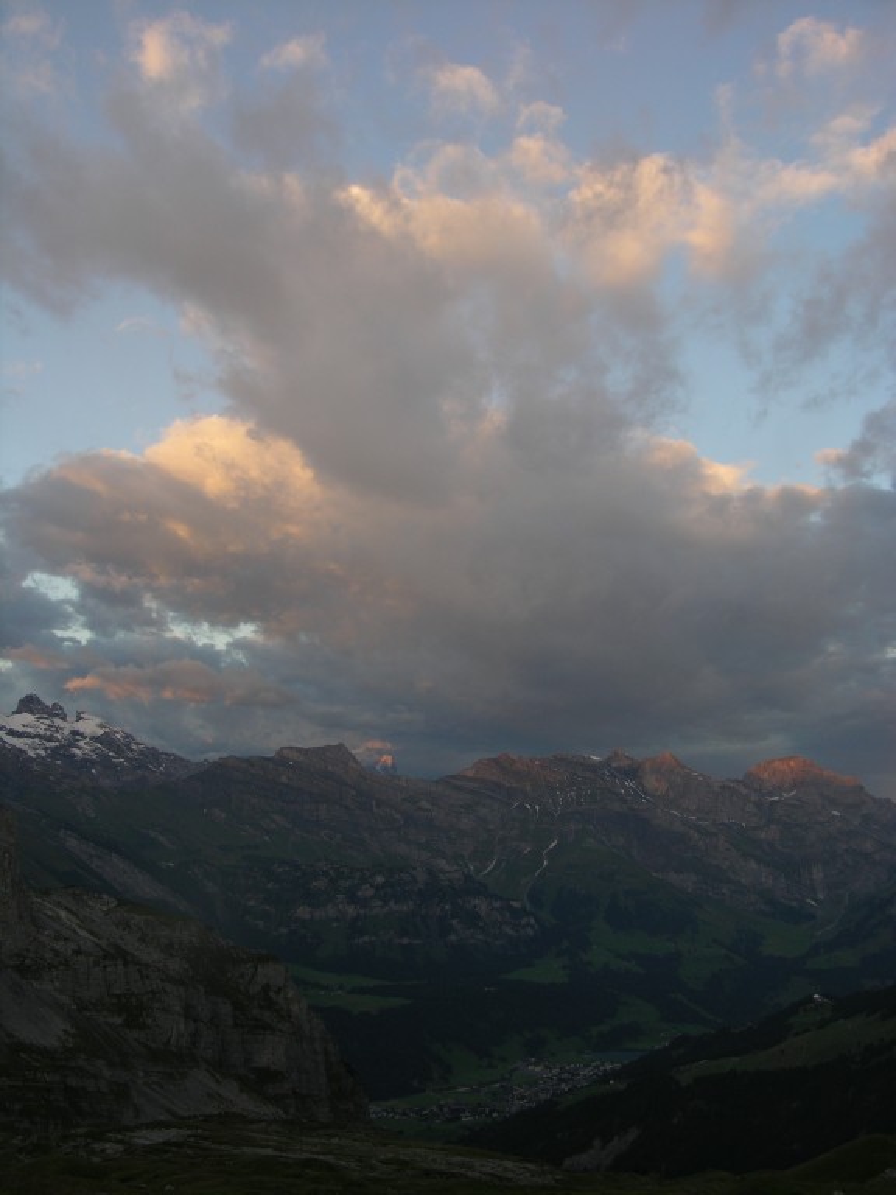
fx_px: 1208
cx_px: 448
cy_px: 598
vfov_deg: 52.6
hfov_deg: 40.7
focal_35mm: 35
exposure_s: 1/71.5
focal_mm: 8.9
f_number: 4
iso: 50
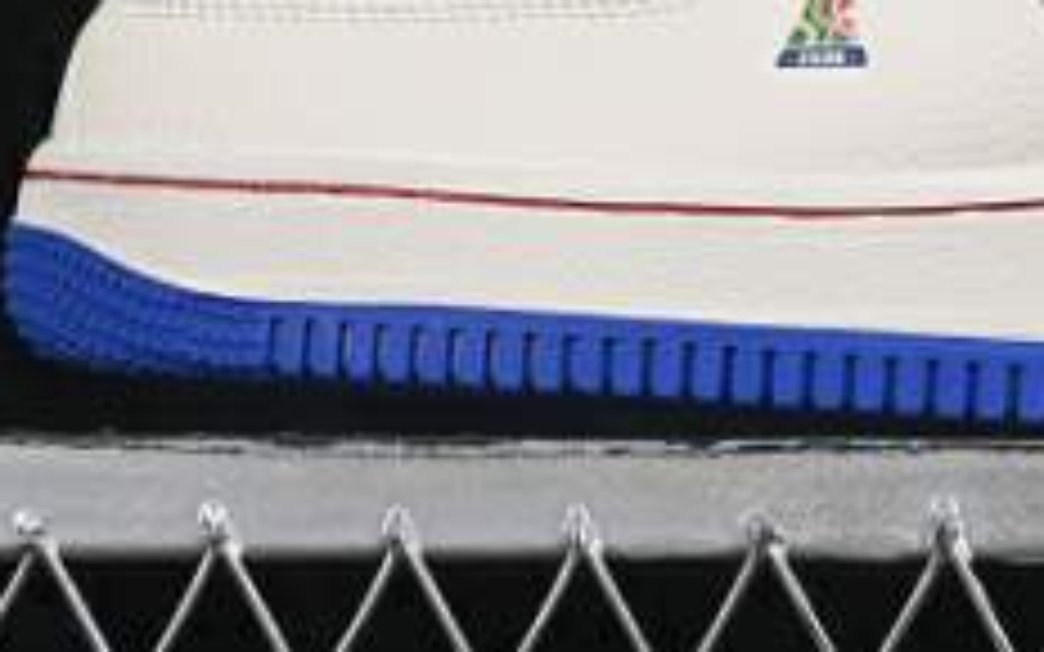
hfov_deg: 8.7
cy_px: -238
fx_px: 6829
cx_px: 1192
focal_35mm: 240
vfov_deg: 5.4
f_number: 8
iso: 160
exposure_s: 1/80
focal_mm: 50
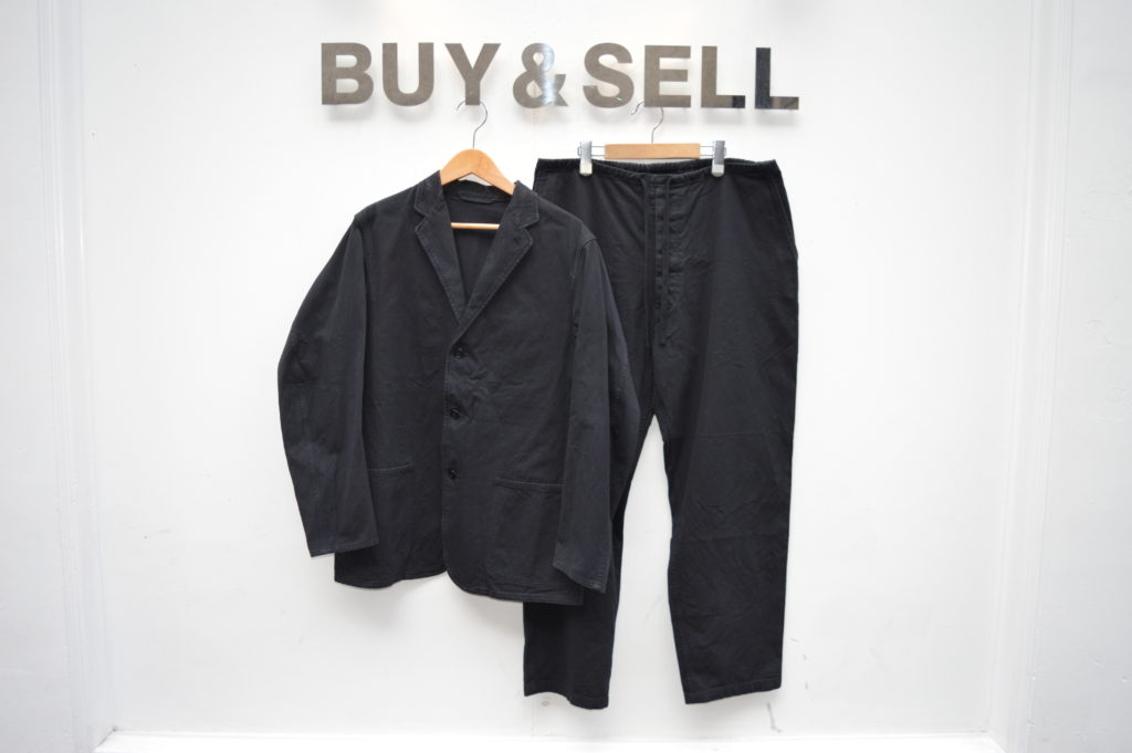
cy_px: 376
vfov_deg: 43.5
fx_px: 943
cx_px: 566
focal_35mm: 30
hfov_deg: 62.0
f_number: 4
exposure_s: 1/125
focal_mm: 20
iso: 160
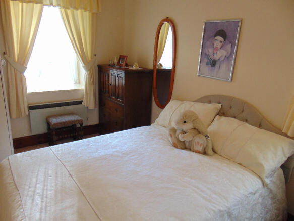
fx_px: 212
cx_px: 147
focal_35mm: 25
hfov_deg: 69.4
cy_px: 110
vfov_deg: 54.9
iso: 100
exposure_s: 1/30
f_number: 3
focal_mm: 4.5
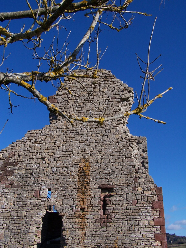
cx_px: 93
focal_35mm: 38
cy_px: 124
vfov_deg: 49.0
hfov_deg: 37.7
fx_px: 272
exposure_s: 1/500
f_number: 5.6
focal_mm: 6.3
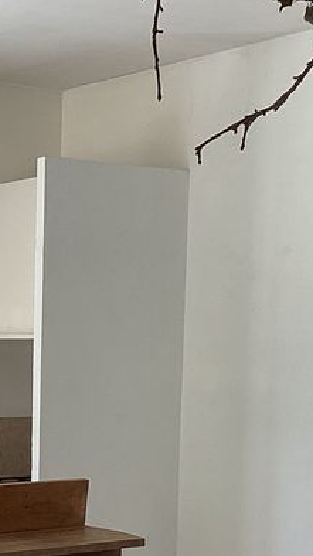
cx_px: -127
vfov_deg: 24.1
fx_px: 1269
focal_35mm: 86
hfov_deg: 13.4
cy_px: 494
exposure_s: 1/120
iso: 50
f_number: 2.4
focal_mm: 3.3
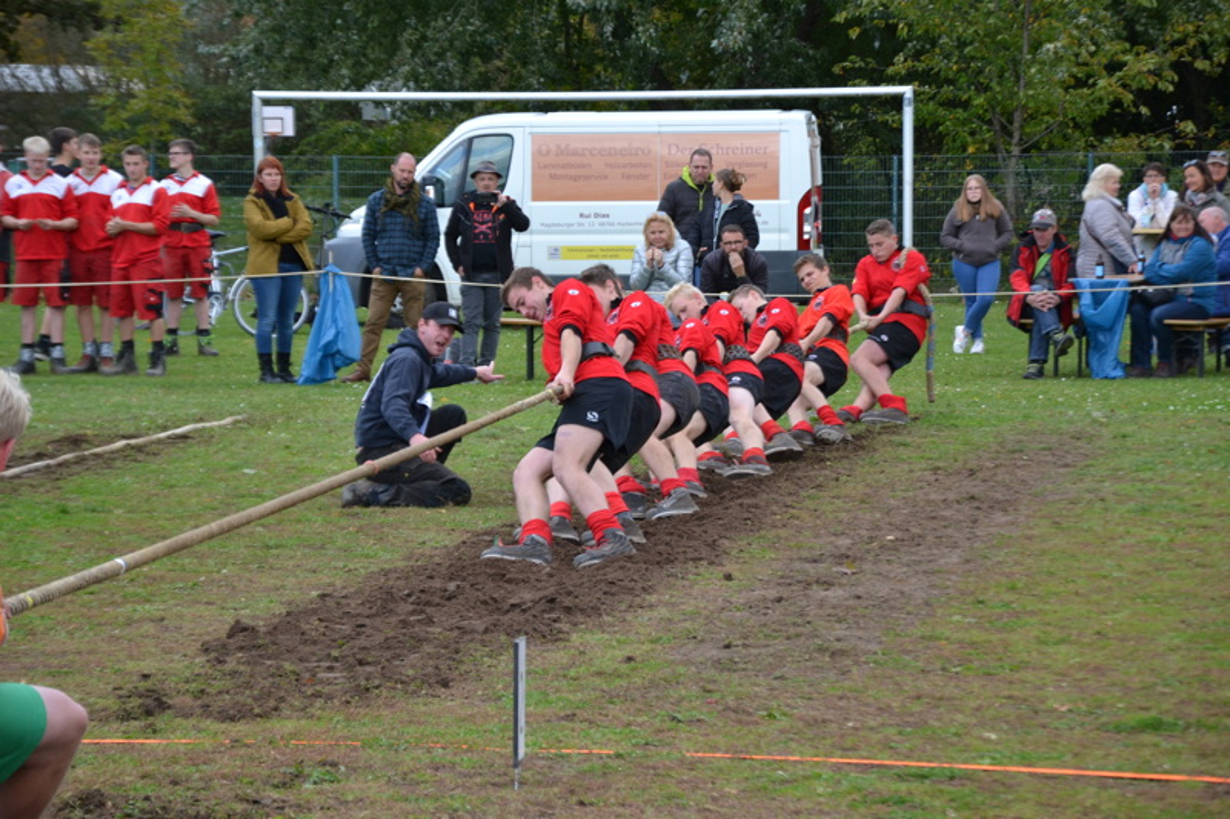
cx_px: 615
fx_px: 5380
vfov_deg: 8.7
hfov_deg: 13.0
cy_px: 410
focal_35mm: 158
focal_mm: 105
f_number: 5.6
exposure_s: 1/200
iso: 400
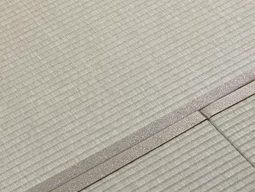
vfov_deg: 12.1
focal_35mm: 122
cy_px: 178
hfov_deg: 16.1
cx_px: 125
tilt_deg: -50.6
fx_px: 899
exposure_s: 1/60
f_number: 2
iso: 160
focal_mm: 6
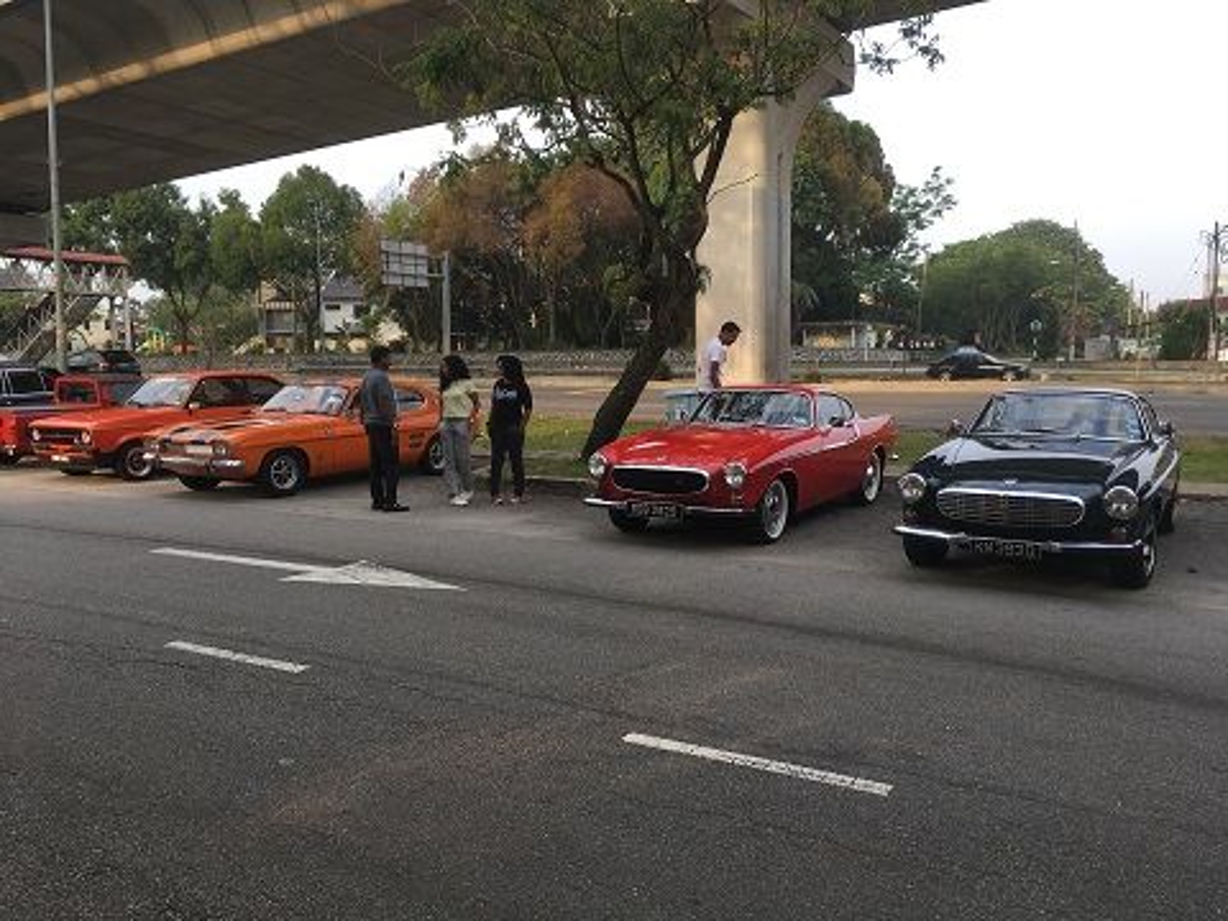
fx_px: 1029
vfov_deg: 48.2
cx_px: 614
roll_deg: +1.6
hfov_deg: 61.7
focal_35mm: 29
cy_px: 460
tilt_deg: -4.8
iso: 25
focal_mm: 4.15
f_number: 2.2
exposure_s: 1/159
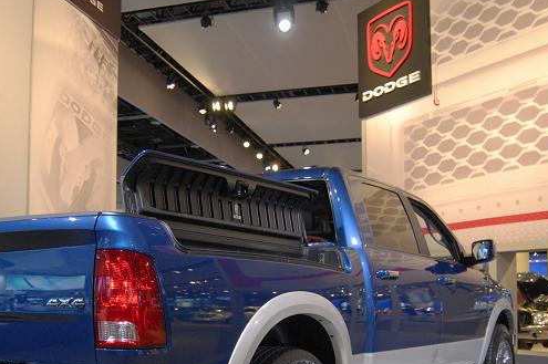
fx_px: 623
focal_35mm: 41
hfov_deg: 47.3
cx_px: 236
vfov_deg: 32.1
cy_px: 264
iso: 800
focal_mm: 18
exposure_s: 1/160
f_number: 3.5
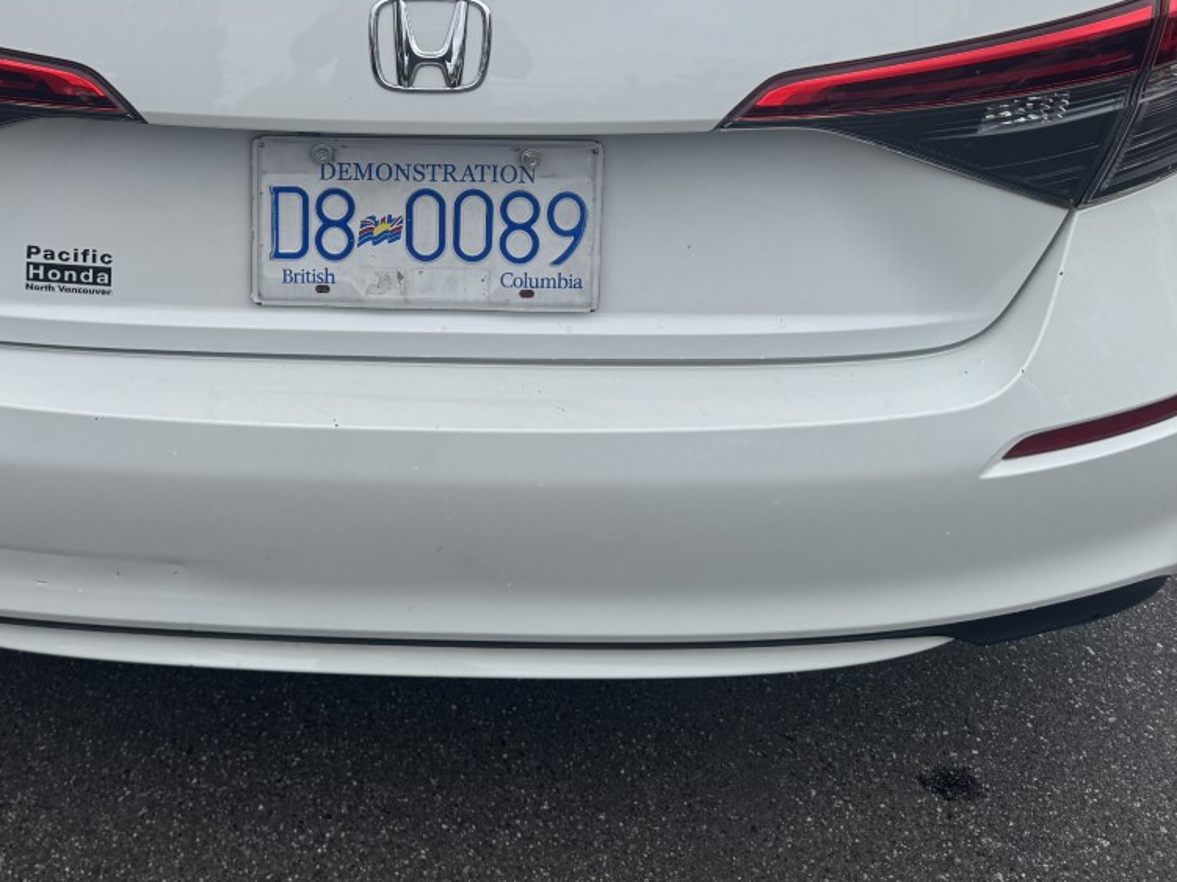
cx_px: 357
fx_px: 1564
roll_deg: -3.6
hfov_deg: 40.5
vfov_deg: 30.4
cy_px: 127
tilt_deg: -23.8
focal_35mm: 46
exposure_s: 1/2415
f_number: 1.78
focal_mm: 6.76
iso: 80
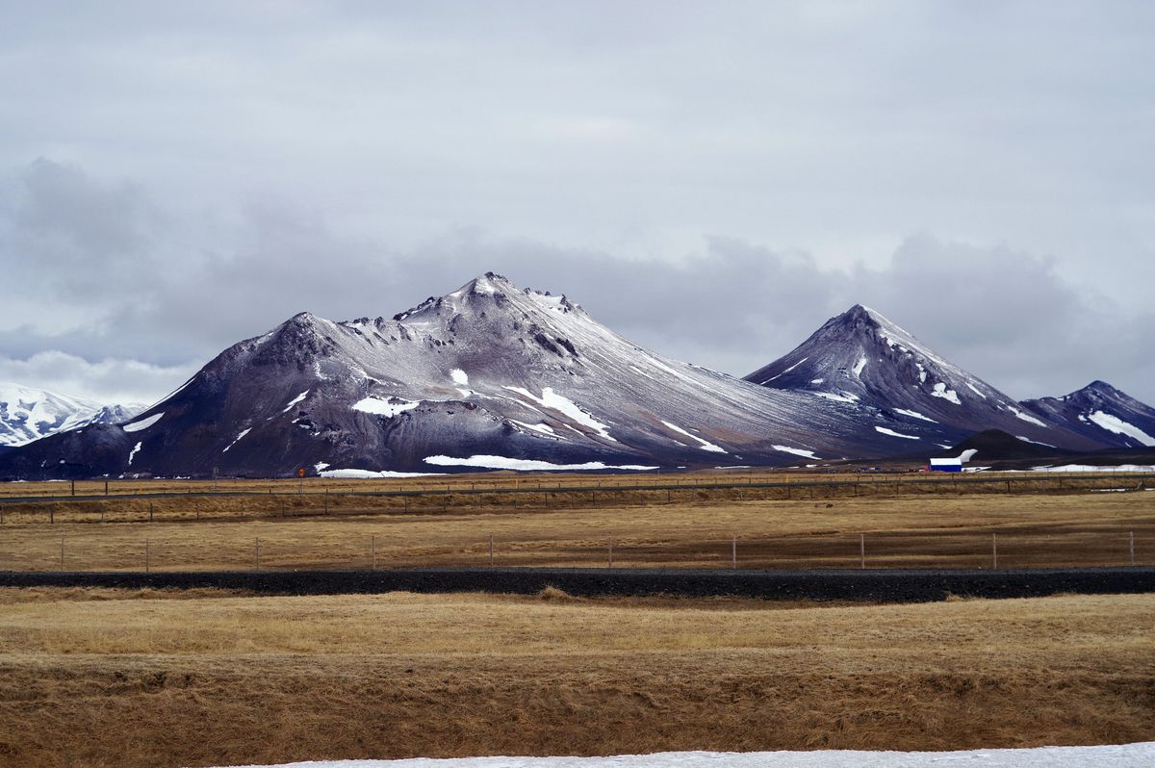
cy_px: 384
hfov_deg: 19.5
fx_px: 3366
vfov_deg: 13.0
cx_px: 578
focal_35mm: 105
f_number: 6.3
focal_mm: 70
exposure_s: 1/640
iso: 100
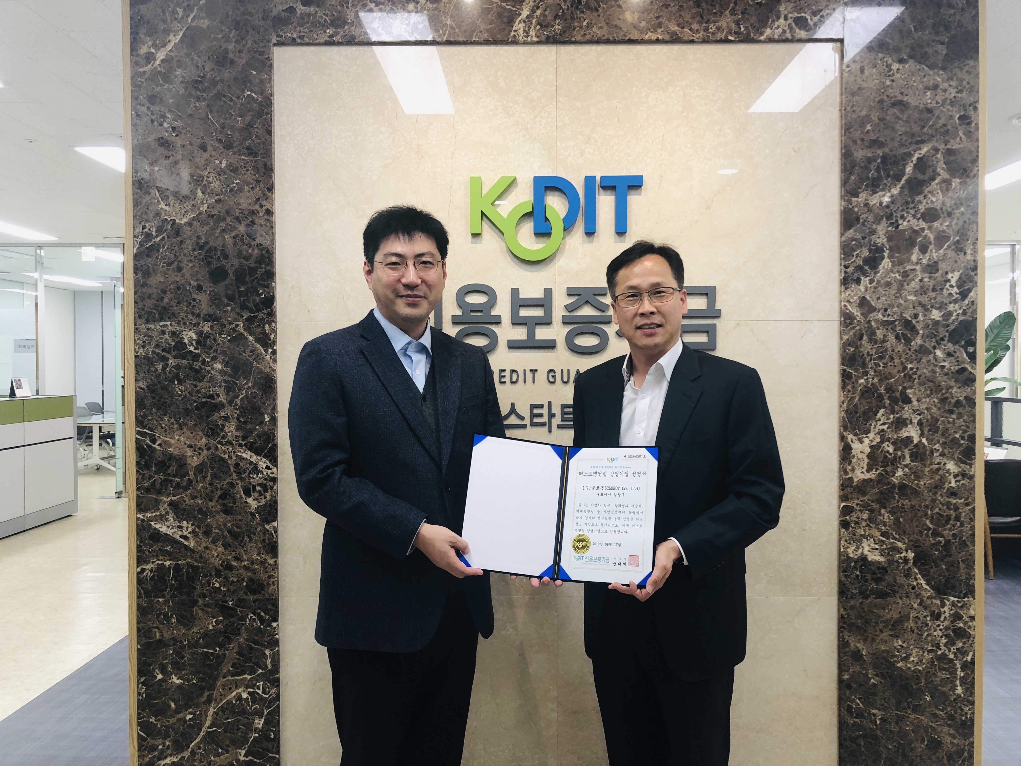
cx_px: 510
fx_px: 826
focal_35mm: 28
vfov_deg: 49.7
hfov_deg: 63.4
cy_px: 383
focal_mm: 4
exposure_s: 1/30
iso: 25
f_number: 1.8
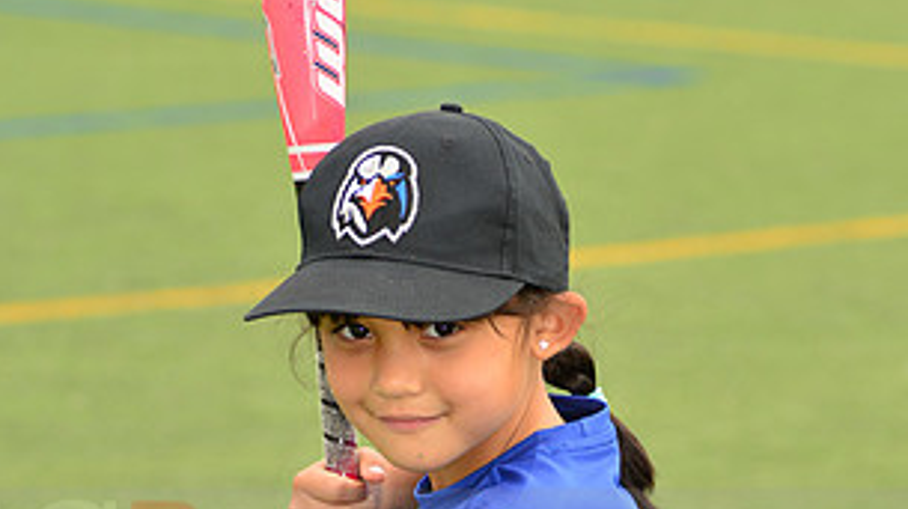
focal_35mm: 319
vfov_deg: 3.8
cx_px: 445
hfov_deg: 6.8
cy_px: 530
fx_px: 7674
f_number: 8
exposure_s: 1/200
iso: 250
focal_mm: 160
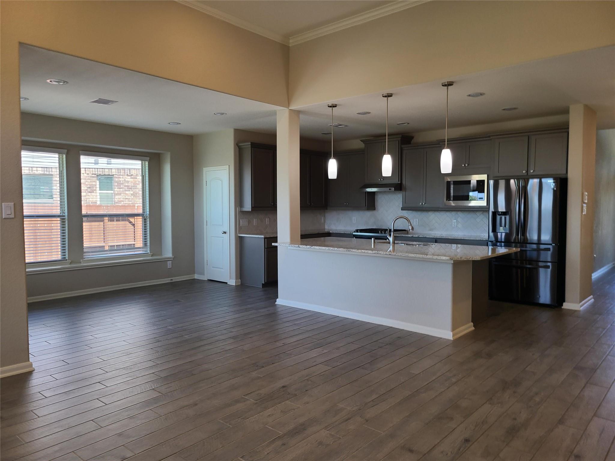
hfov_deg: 67.3
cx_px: 308
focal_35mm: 26
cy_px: 230
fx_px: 462
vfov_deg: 53.1
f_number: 1.8
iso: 40
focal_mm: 5.4
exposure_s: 1/60
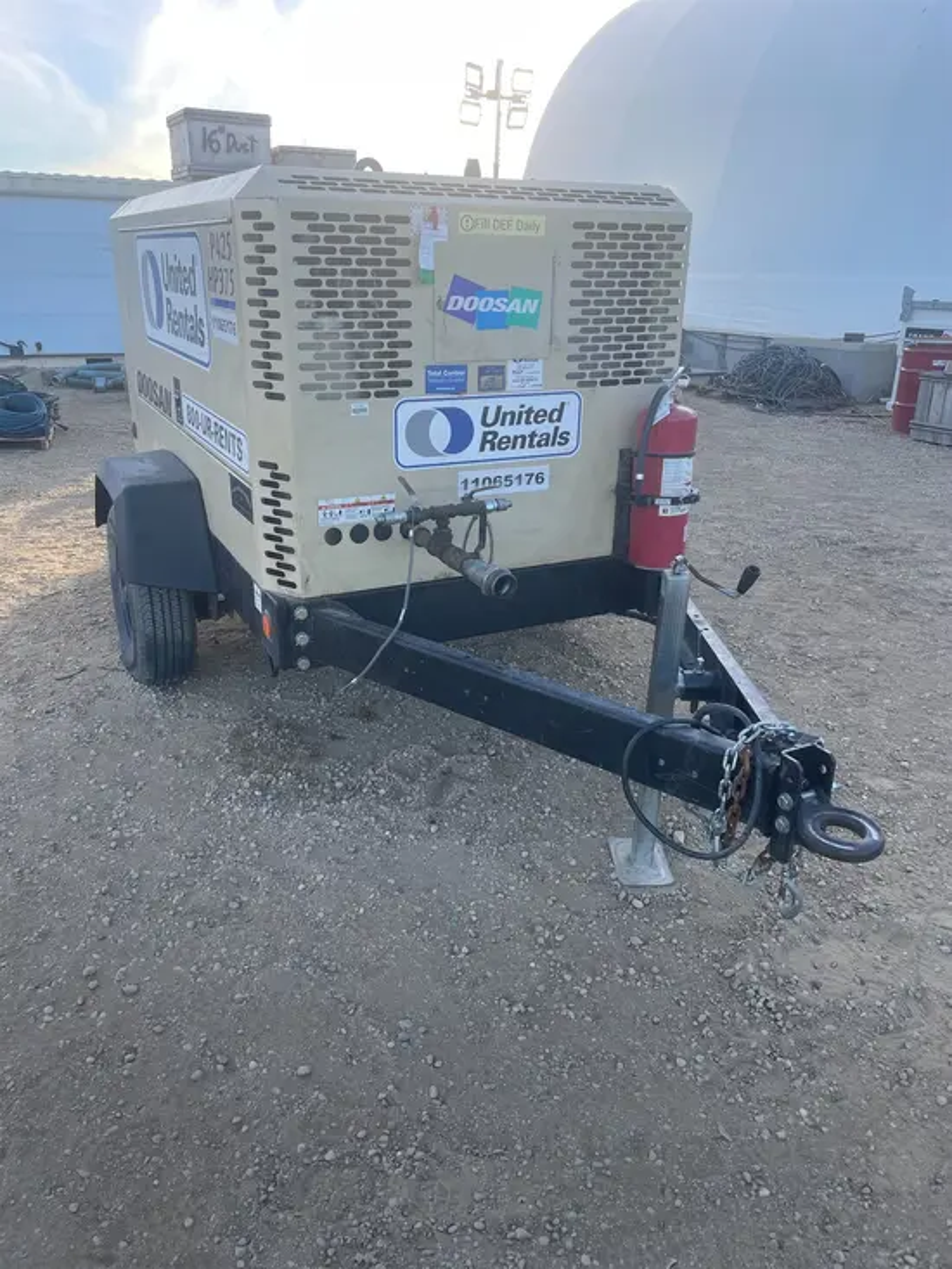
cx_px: 476
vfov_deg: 67.3
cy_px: 634
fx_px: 953
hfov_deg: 53.1
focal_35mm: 26
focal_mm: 4.2
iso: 32
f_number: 1.6
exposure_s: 1/530
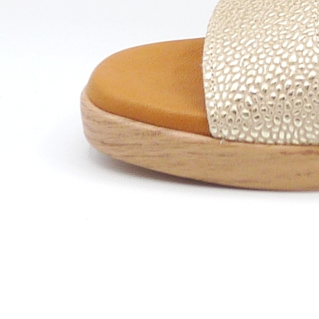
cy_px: -38
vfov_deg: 12.0
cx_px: 477
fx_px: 1491
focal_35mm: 143
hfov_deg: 11.7
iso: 100
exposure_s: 1/160
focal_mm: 5.2
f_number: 4
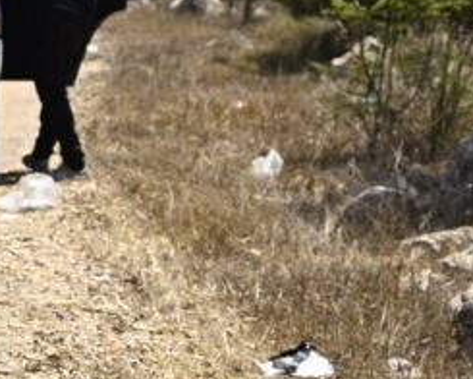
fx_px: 2772
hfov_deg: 9.1
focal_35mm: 198
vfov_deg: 7.8
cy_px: 25
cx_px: -488
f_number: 4
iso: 250
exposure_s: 1/2500
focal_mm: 43
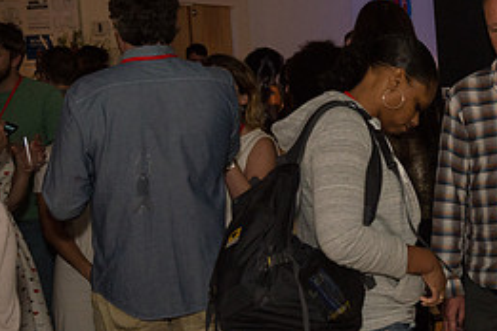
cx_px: 510
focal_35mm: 80
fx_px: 1104
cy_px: 180
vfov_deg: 17.1
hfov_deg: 24.1
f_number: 4
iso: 2500
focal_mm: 36
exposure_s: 1/500
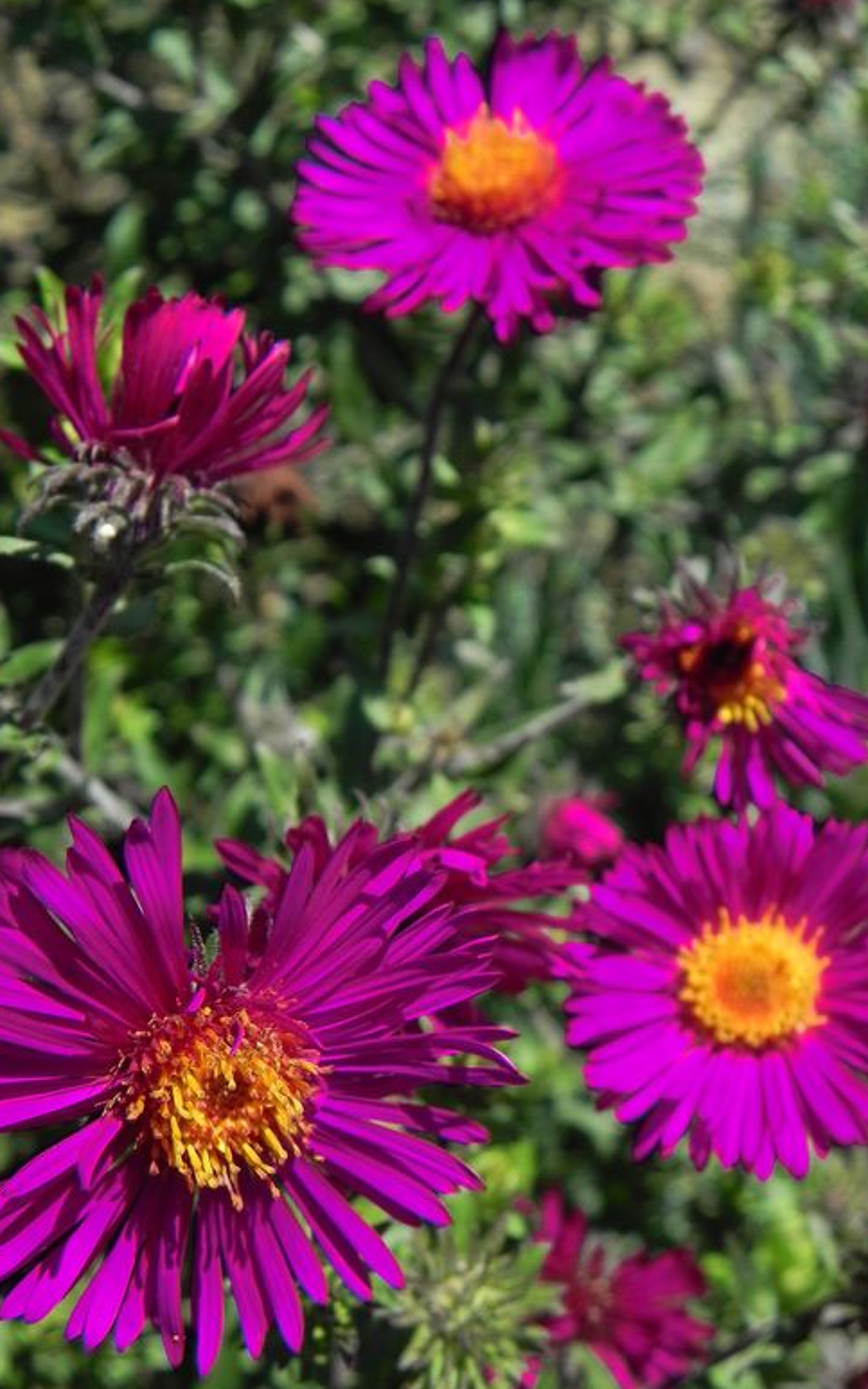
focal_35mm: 45
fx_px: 1704
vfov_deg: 44.4
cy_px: 685
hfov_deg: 28.6
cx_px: 428
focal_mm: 7.3
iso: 160
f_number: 4
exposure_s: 1/1000
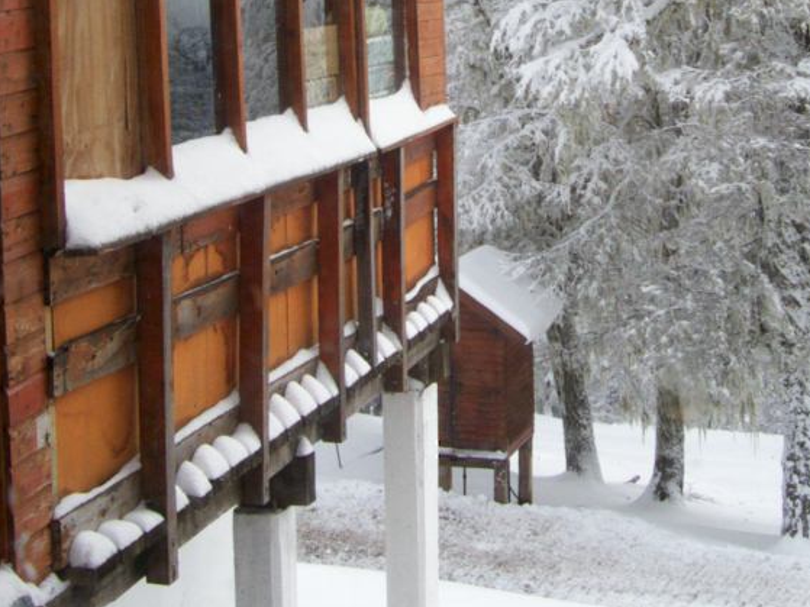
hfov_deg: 26.3
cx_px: 507
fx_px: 1731
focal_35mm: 74
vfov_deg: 19.5
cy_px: 43
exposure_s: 1/372
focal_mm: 5.6
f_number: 5.1
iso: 80
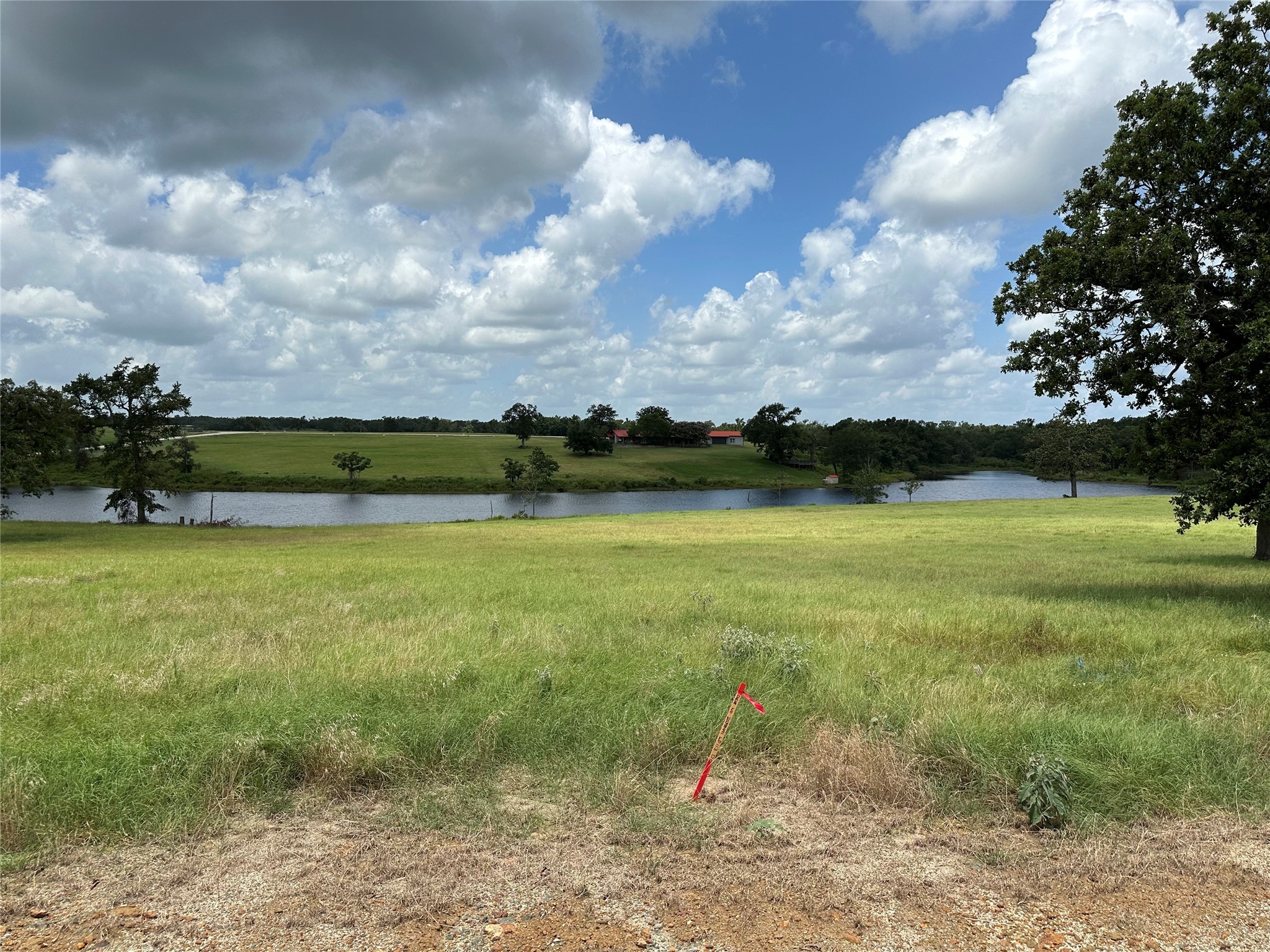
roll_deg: -0.6
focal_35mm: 24
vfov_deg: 56.8
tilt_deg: -2.0
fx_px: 881
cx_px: 635
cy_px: 476
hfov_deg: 71.6
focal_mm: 6.86
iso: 80
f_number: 1.78
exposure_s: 1/7042
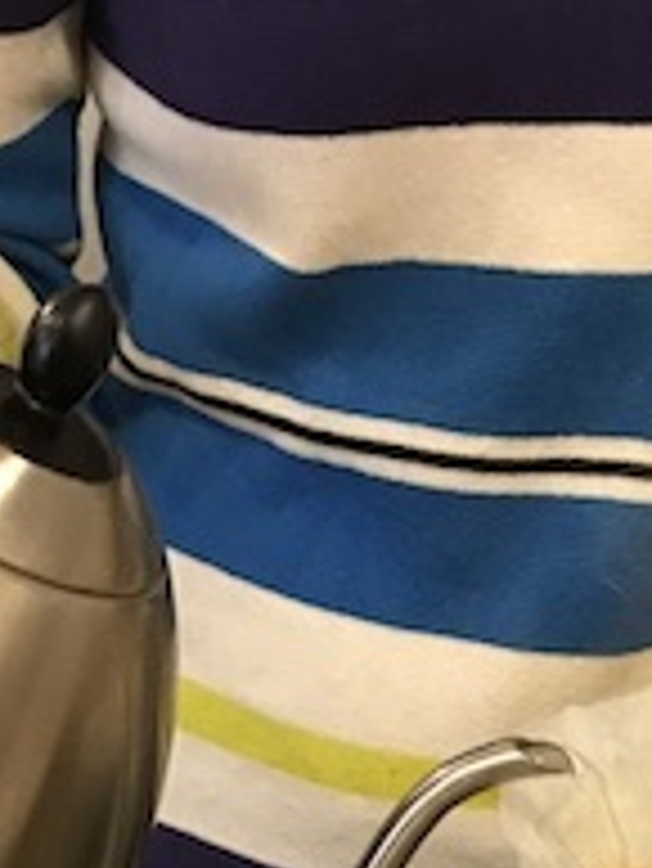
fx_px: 2182
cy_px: 1156
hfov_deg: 16.9
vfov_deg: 20.4
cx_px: 472
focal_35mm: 87
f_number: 1.8
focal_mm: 3.99
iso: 100
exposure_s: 1/14
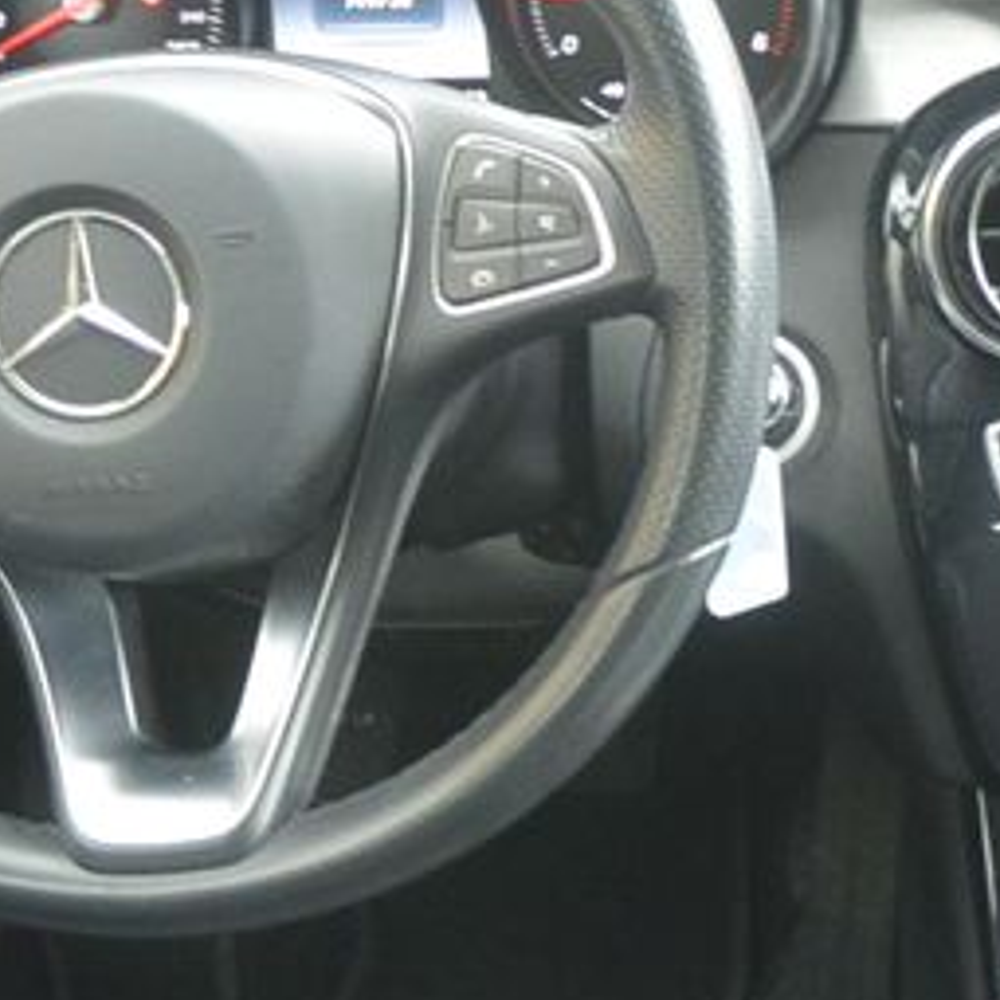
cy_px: 735
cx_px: 1239
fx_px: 3007
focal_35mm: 92
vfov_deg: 18.8
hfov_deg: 17.8
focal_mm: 10
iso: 800
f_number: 3.5
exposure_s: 1/40
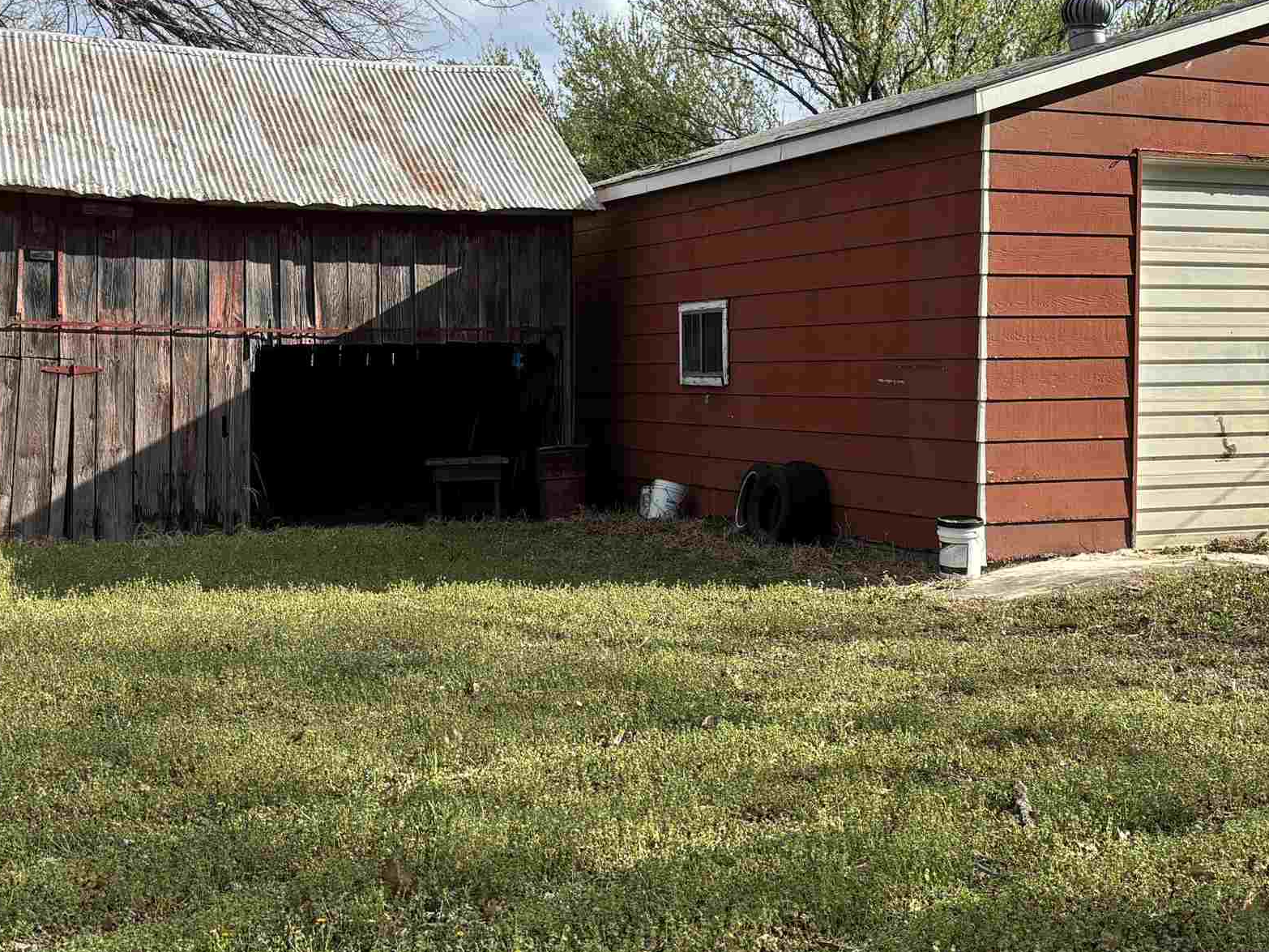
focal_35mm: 51
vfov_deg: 28.6
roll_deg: +0.3
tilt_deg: -4.8
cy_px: 509
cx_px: 754
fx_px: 1870
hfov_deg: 37.4
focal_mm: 5.96
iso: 50
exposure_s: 1/1984
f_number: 1.6
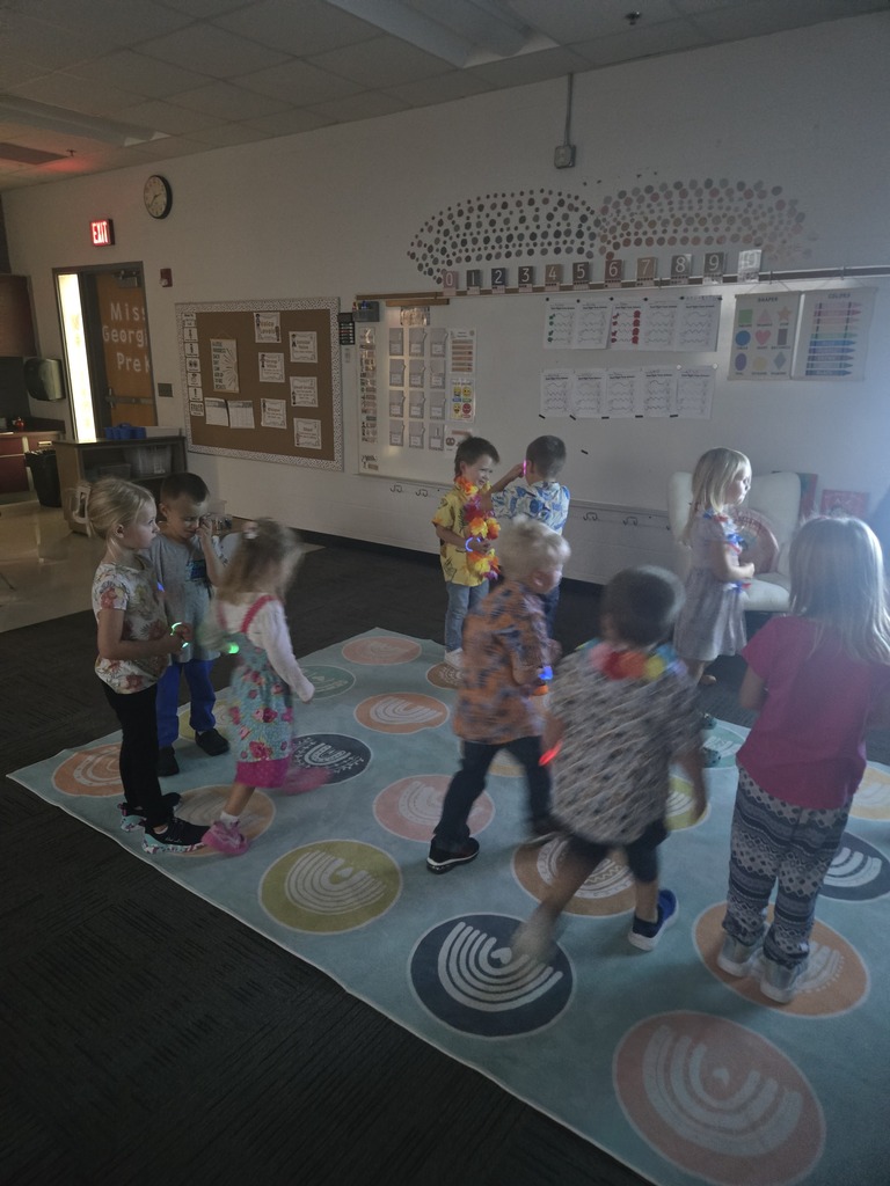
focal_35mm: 23
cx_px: 445
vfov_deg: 73.9
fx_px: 788
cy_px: 593
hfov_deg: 58.9
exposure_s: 1/24
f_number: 1.8
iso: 1600
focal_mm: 5.4
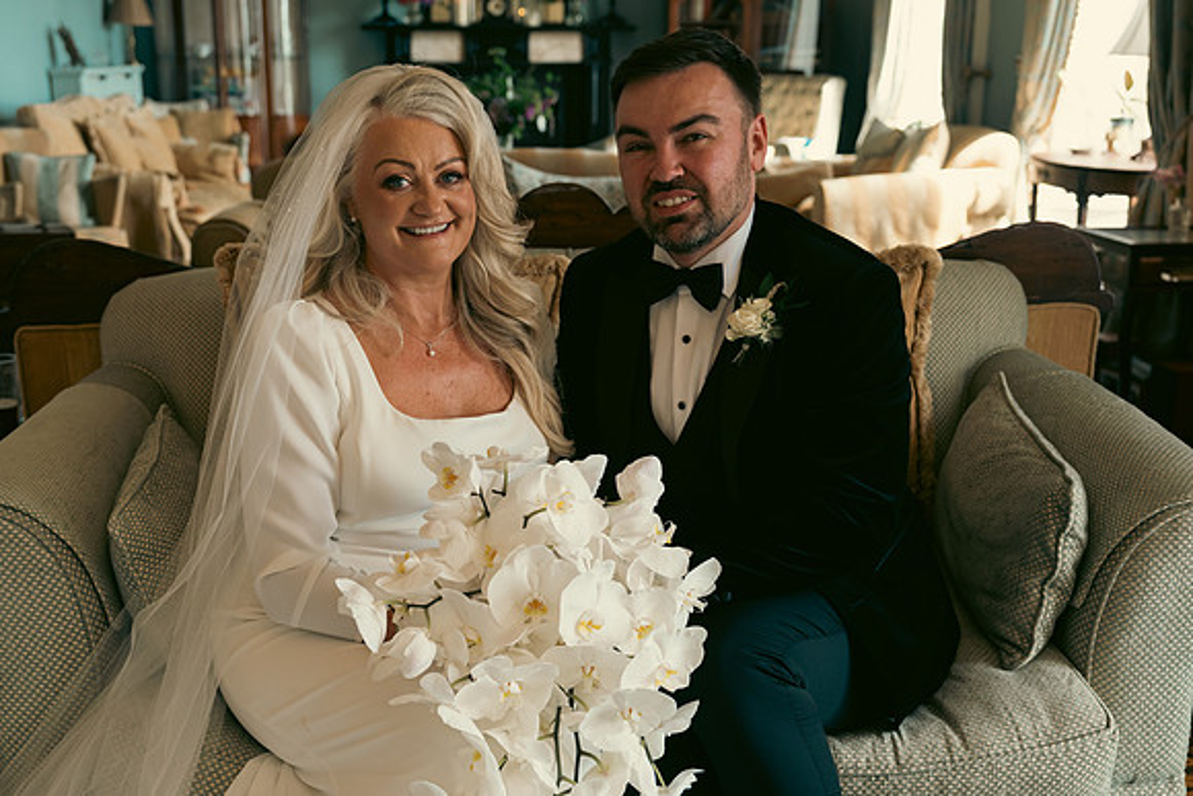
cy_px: 438
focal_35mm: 46
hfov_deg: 42.5
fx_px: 1533
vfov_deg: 29.1
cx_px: 531
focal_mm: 37
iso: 500
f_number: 3.5
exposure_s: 1/160
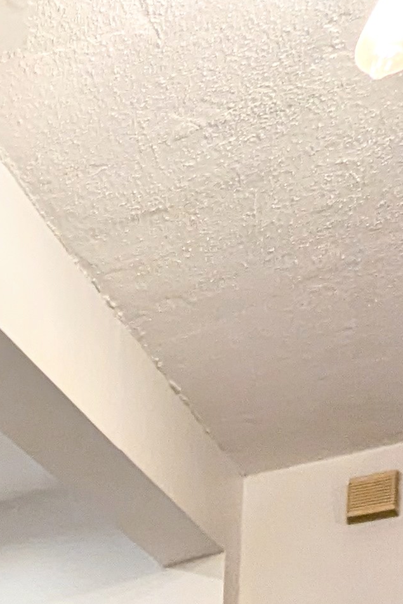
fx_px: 973
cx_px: -424
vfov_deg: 25.1
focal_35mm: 58
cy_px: 933
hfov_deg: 16.8
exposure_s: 1/120
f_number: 2.2
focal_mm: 1.95
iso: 89
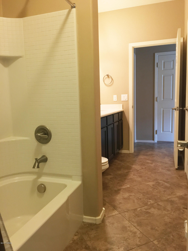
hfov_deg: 48.2
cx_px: 94
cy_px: 126
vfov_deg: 61.7
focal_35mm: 29
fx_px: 210
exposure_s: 1/30
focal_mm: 4.15
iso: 200
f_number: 2.2
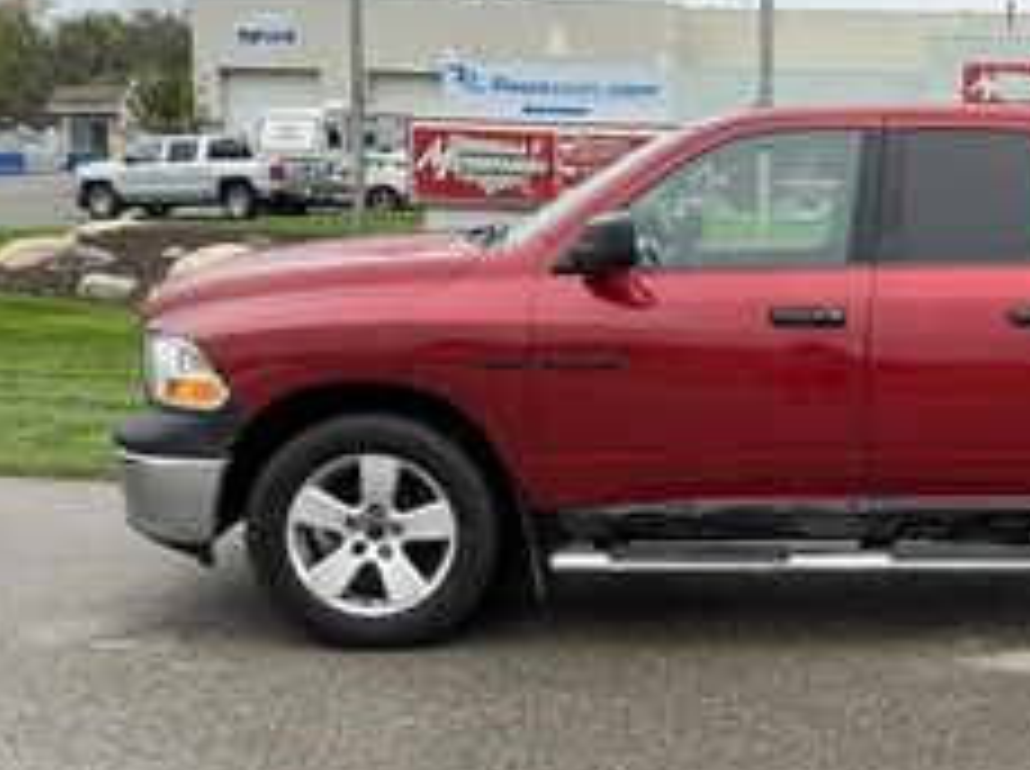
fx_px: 1456
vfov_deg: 29.6
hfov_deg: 37.0
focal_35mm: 49
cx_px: 882
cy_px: 396
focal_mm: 3
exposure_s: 1/650
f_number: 1.8
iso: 25
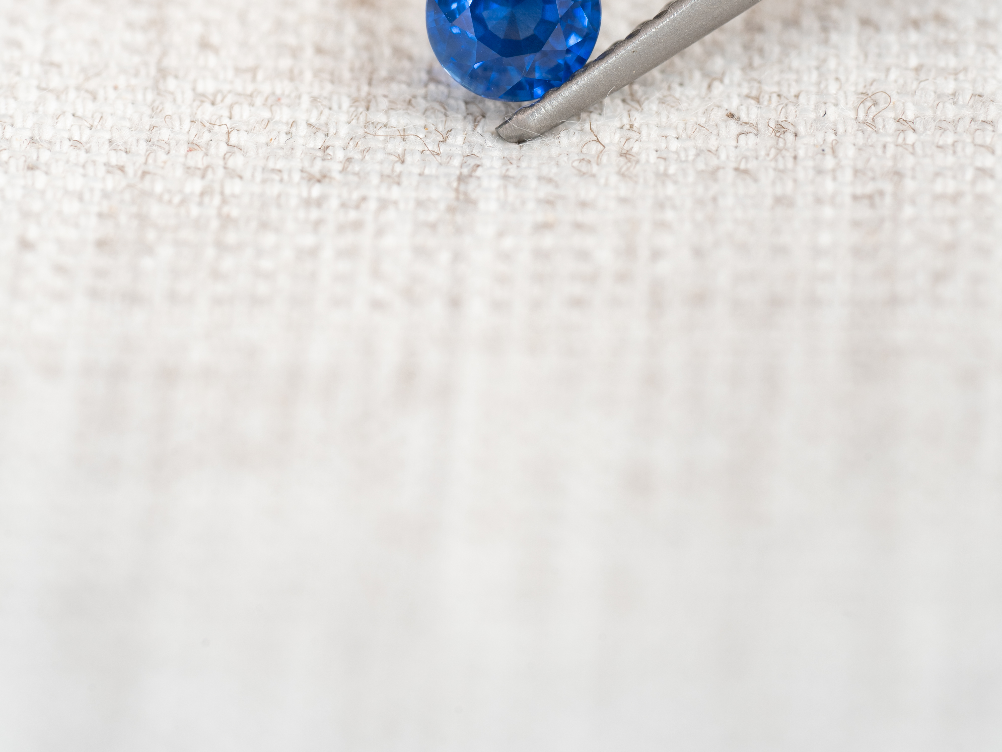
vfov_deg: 11.3
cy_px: 5
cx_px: 501
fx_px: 3763
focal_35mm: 130
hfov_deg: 15.2
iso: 100
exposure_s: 1/2.5
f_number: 8
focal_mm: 90
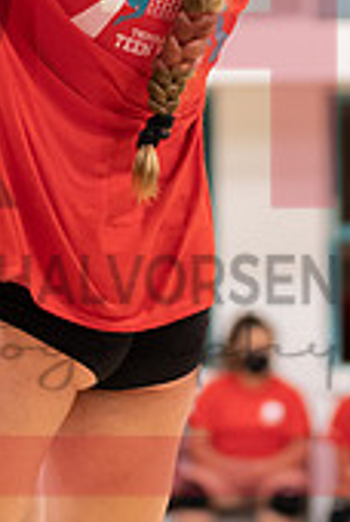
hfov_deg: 5.5
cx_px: 317
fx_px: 3645
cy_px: -141
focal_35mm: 251
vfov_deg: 8.1
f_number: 1.2
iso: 1000
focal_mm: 50
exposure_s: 1/1600
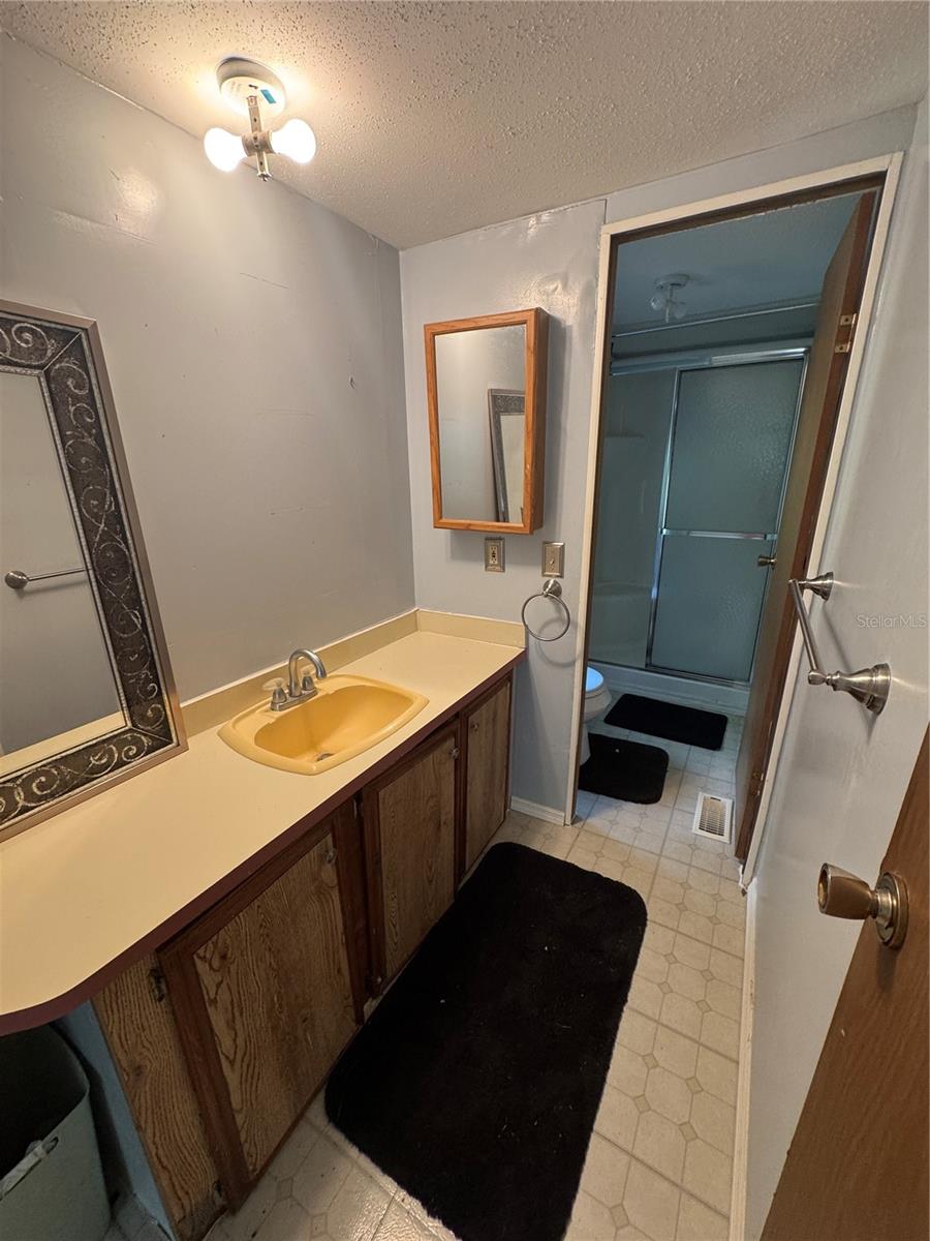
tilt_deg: -17.7
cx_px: 465
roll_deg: +1.0
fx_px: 502
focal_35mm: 14
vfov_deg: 102.1
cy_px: 620
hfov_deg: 85.7
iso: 200
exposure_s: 1/60
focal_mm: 2.22
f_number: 2.2
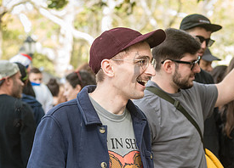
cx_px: 105
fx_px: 1239
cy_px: 147
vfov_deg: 7.8
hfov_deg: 10.8
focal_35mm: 186
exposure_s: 1/250
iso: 1000
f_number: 5
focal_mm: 80
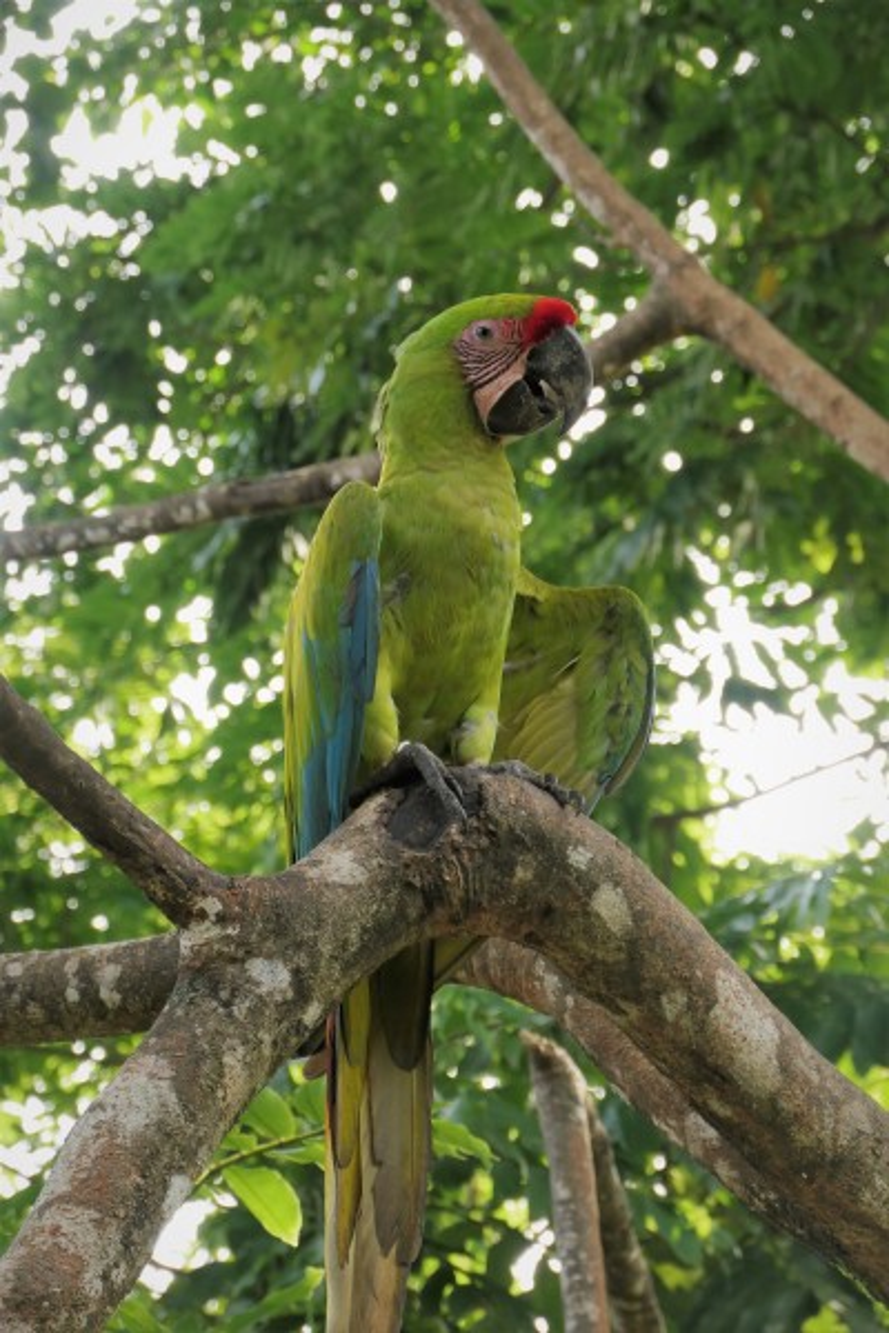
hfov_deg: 8.8
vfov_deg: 13.2
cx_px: 444
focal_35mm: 156
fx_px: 5778
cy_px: 666
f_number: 5.8
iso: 320
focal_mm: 57.1
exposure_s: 1/100
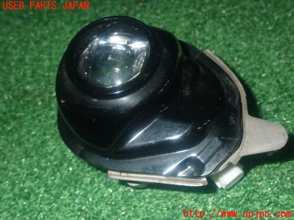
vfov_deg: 27.0
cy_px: 110
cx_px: 147
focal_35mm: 54
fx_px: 459
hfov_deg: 35.5
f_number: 10
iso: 800
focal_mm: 9.65
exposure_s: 1/50
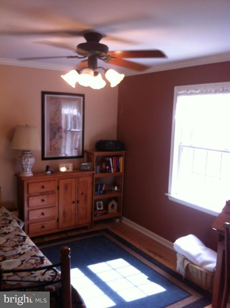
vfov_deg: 52.7
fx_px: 311
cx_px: 115
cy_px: 154
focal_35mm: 35
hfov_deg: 40.6
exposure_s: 1/30
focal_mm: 3.85
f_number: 2.8
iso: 80
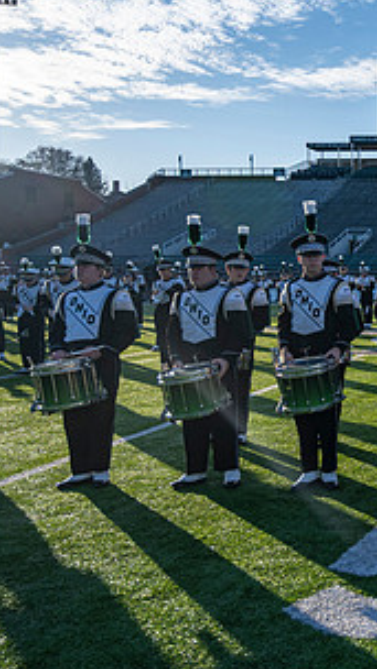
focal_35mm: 48
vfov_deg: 42.8
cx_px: 578
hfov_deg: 20.9
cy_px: 296
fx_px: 853
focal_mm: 24
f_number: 4
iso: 80
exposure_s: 1/800
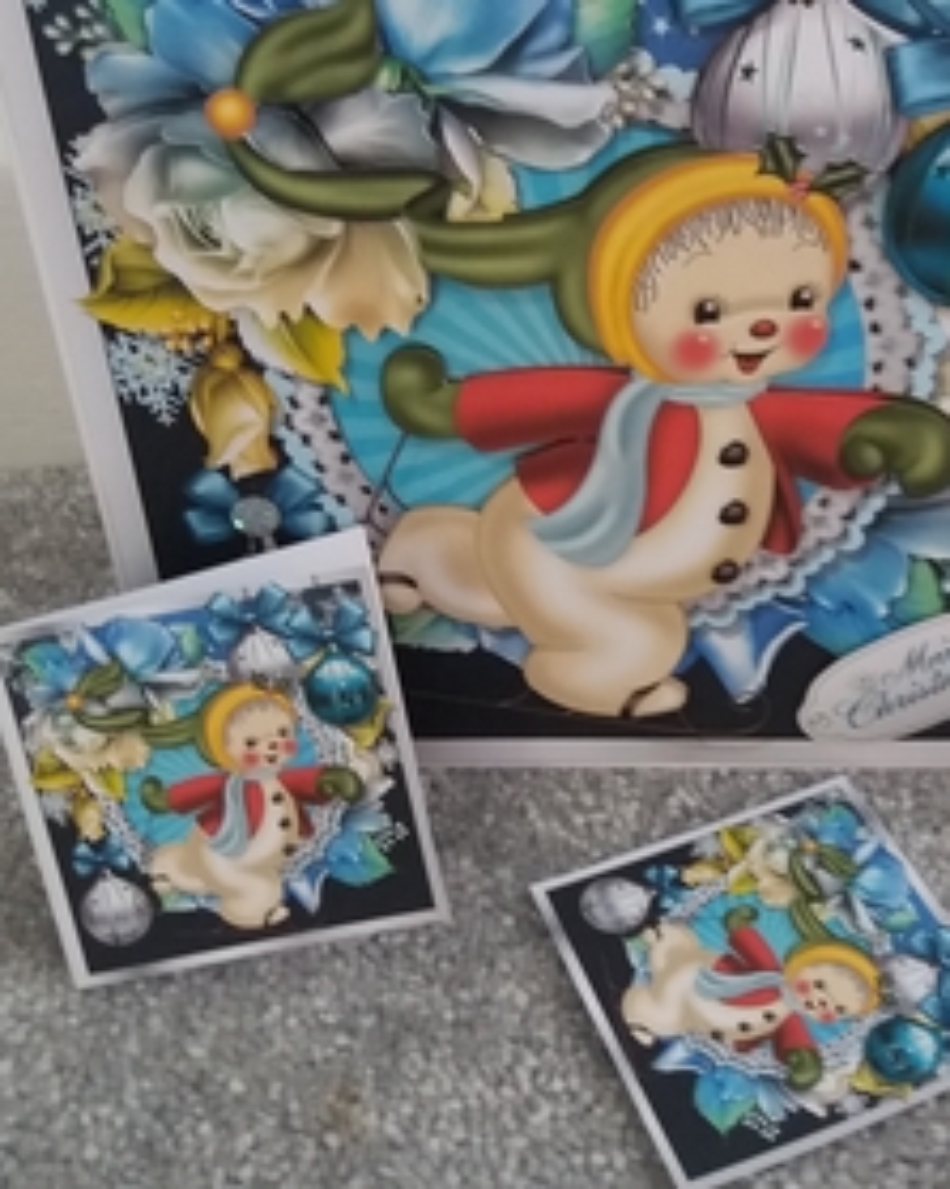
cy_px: 413
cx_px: 624
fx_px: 1547
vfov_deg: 41.6
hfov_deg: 33.9
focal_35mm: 44
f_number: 1.9
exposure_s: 1/17
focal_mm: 3.7
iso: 250
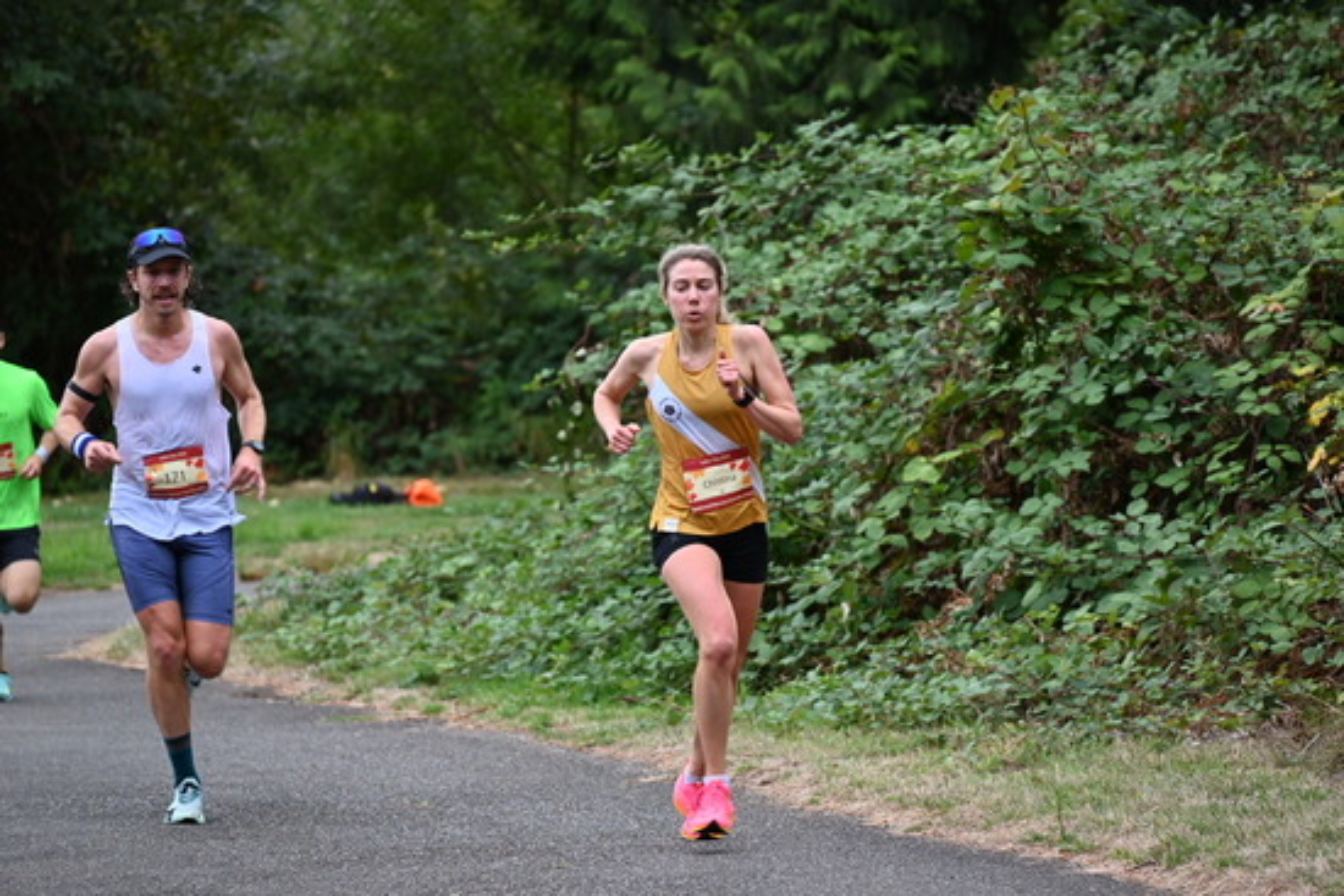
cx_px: 672
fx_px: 7468
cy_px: 448
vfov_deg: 6.9
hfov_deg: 10.3
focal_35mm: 200
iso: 1100
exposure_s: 1/250
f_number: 6.3
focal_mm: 200
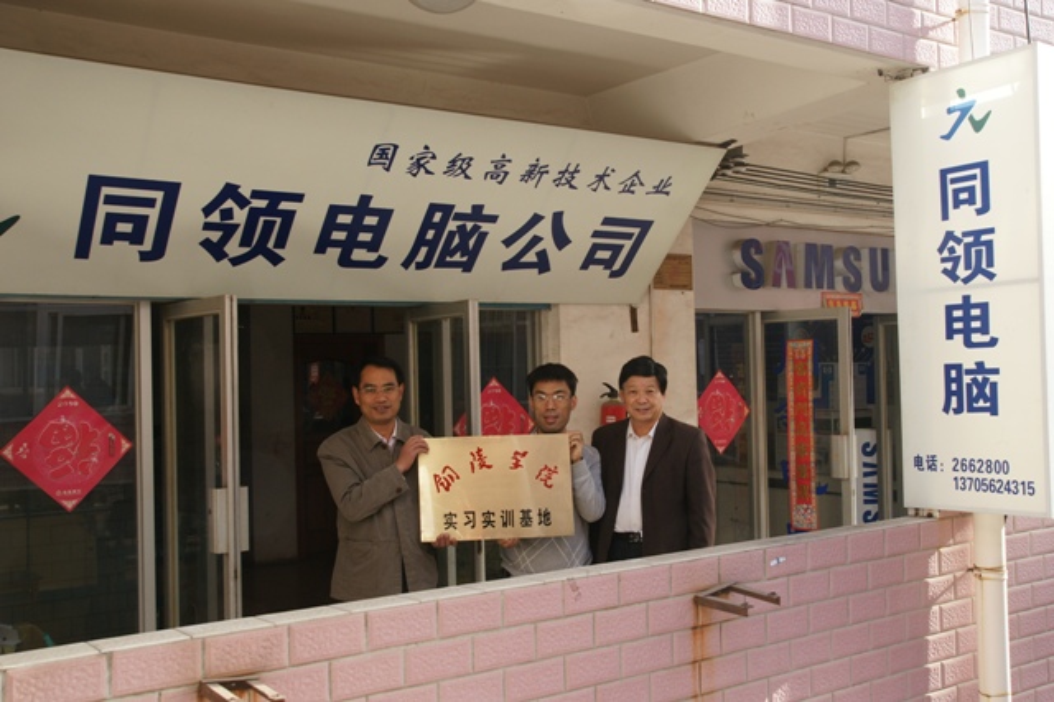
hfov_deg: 53.2
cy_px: 351
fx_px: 1053
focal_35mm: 36
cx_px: 527
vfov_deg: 36.8
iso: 200
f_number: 6.7
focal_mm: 24
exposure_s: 1/60
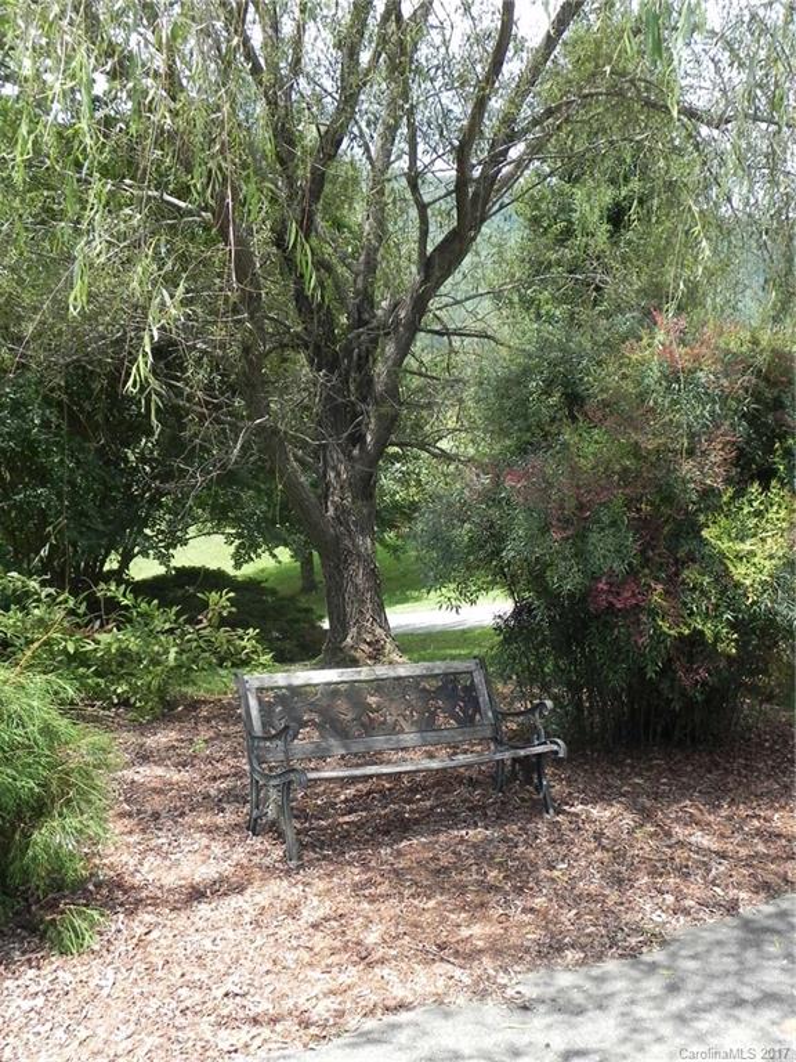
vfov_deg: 50.1
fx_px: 1134
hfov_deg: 38.7
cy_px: 531
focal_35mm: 37
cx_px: 398
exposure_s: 1/432
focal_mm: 6.6
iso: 160
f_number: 3.2
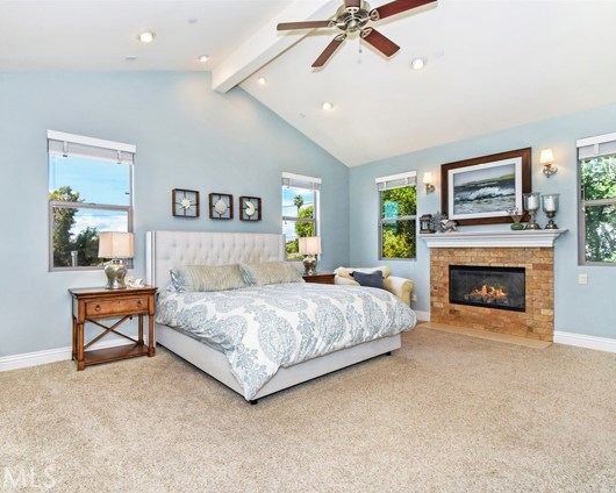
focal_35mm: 17
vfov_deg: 77.0
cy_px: 246
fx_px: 310
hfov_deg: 88.9
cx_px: 259
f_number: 8
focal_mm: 10
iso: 1000
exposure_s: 1/200
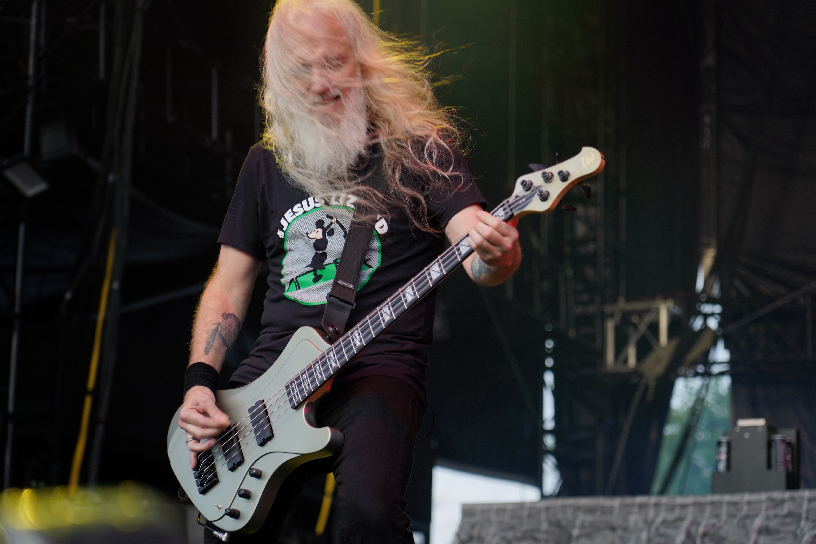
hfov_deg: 19.5
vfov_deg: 13.0
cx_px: 408
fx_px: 2380
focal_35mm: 105
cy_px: 272
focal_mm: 105
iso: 200
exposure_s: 1/125
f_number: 4
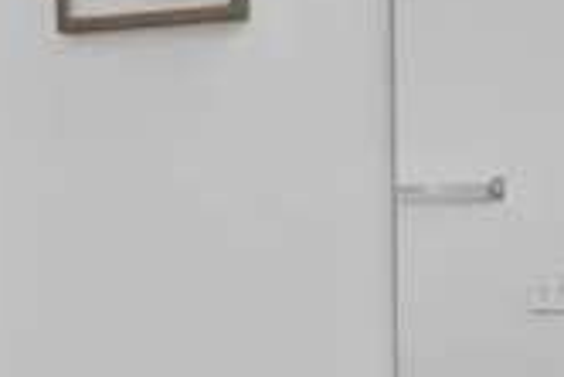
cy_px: 248
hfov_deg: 25.0
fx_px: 1270
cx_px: 241
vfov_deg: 16.9
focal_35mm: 81
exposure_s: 1/15
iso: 400
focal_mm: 16
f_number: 4.5
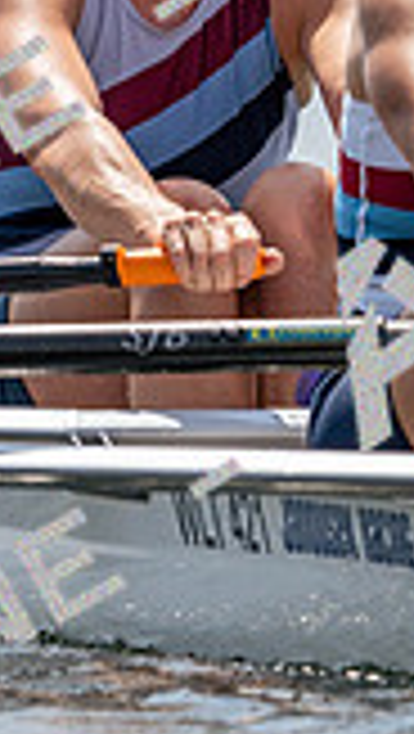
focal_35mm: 1436
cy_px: 25
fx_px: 27952
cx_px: -50
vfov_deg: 1.5
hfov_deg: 0.8
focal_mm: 385
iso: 200
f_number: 6.3
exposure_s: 1/1600
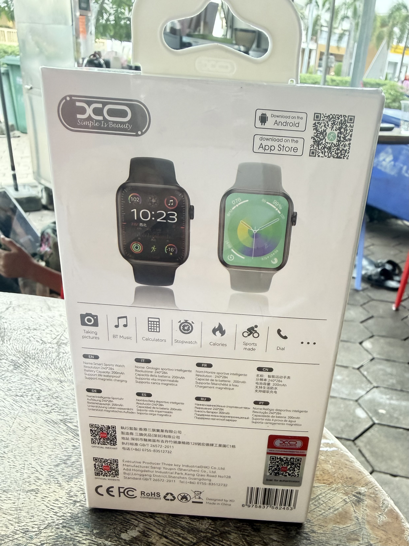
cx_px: 204
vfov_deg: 71.6
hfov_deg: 56.8
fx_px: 378
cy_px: 273
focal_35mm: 24
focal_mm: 2.22
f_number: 2.2
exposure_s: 1/62
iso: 320
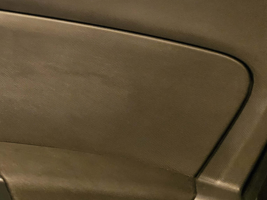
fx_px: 463
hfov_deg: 27.6
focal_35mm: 60
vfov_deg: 24.2
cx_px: -67
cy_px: 142
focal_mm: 5.4
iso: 1600
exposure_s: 1/15
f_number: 1.8
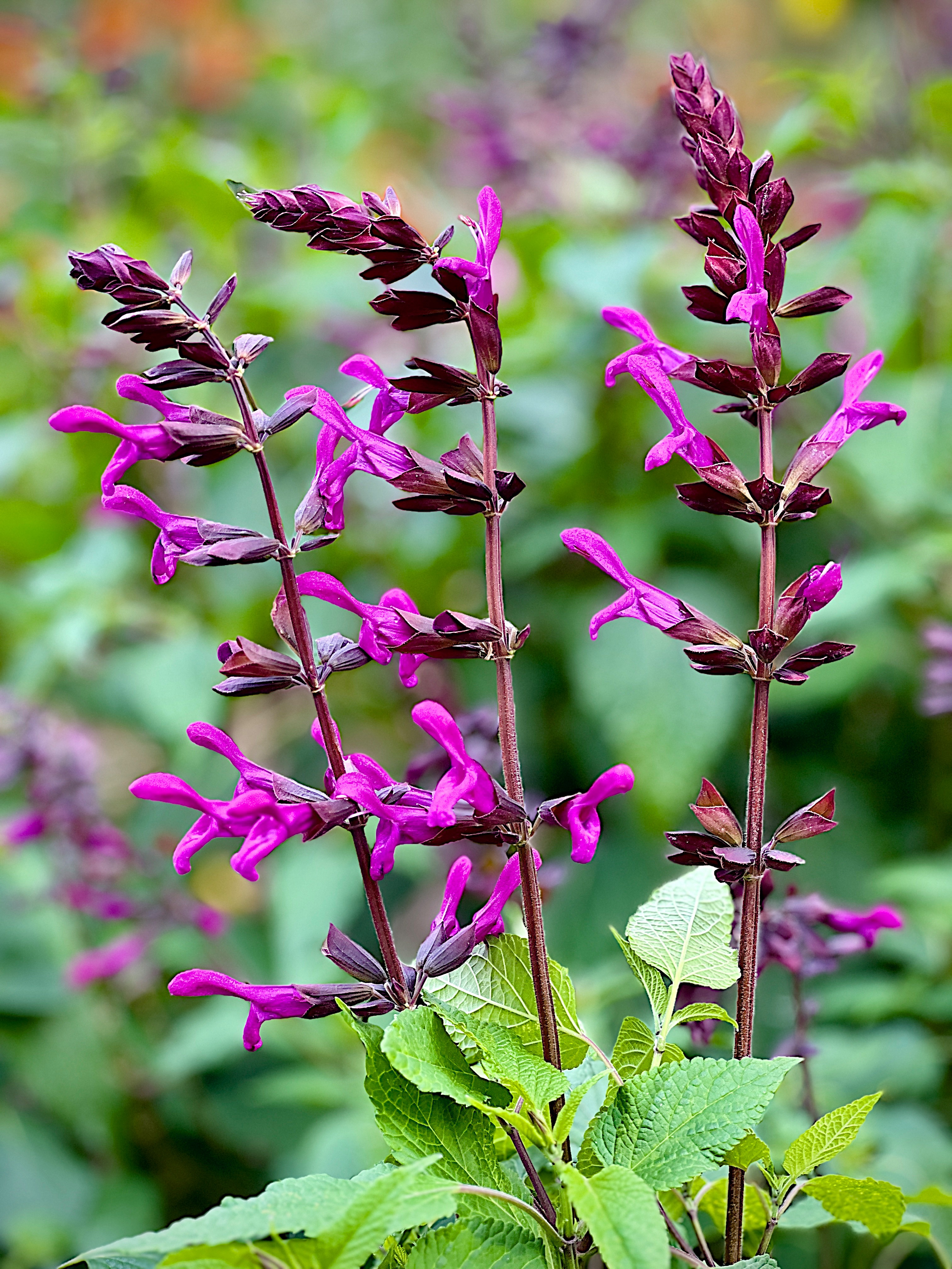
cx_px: 476
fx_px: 2824
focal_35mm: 77
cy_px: 634
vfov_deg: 25.3
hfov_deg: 19.1
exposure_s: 1/121
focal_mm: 9
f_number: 2.8
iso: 64
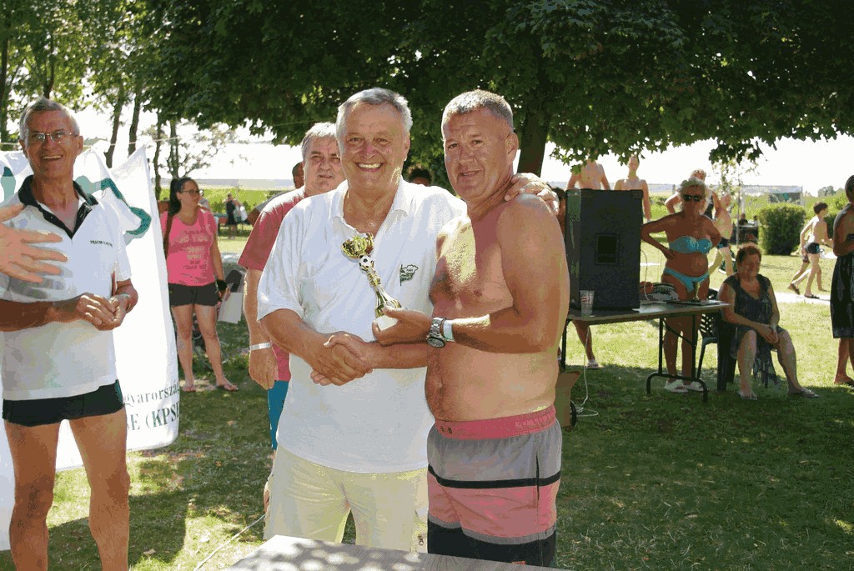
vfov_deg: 29.3
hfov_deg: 42.7
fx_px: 1092
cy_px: 286
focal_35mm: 46
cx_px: 427
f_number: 5.6
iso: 100
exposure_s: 1/180
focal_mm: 30.63
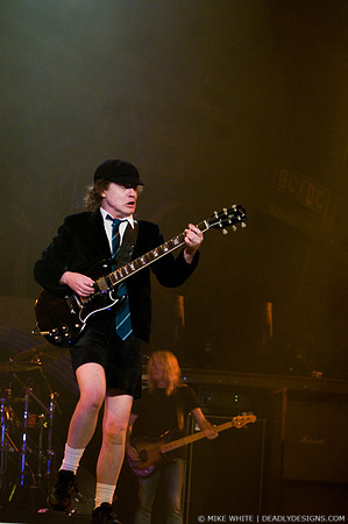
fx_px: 1744
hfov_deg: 11.4
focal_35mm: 120
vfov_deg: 17.1
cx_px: 174
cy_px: 262
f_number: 4
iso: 800
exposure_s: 1/400
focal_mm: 80
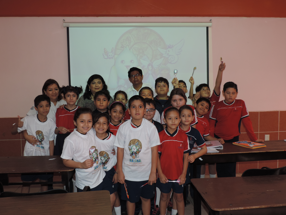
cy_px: 108
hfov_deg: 55.4
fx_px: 273
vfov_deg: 42.9
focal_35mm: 33
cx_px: 143
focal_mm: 5.8
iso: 200
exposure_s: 1/30
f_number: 3.2
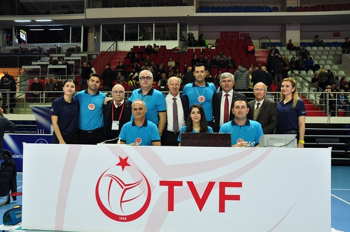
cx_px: 175
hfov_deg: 59.6
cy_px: 116
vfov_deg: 41.6
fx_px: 306
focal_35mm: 32
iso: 800
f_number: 7.1
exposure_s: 1/40
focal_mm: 21
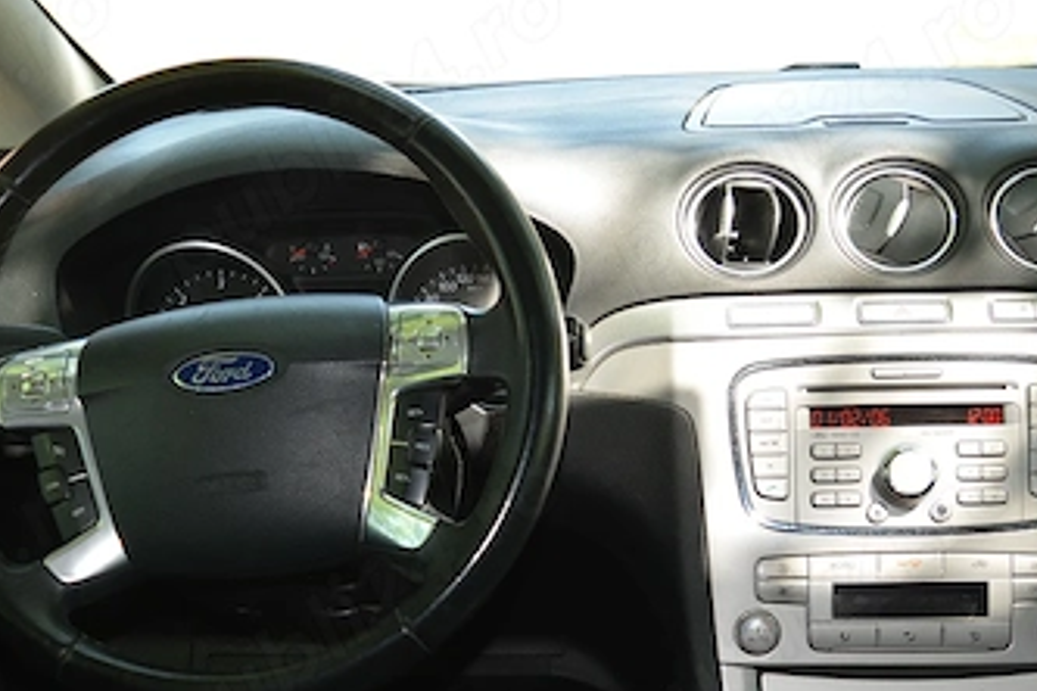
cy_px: 560
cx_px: 548
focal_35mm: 54
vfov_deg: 24.6
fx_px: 1555
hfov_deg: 36.9
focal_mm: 20
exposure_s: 1/125
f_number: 3.8
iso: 280
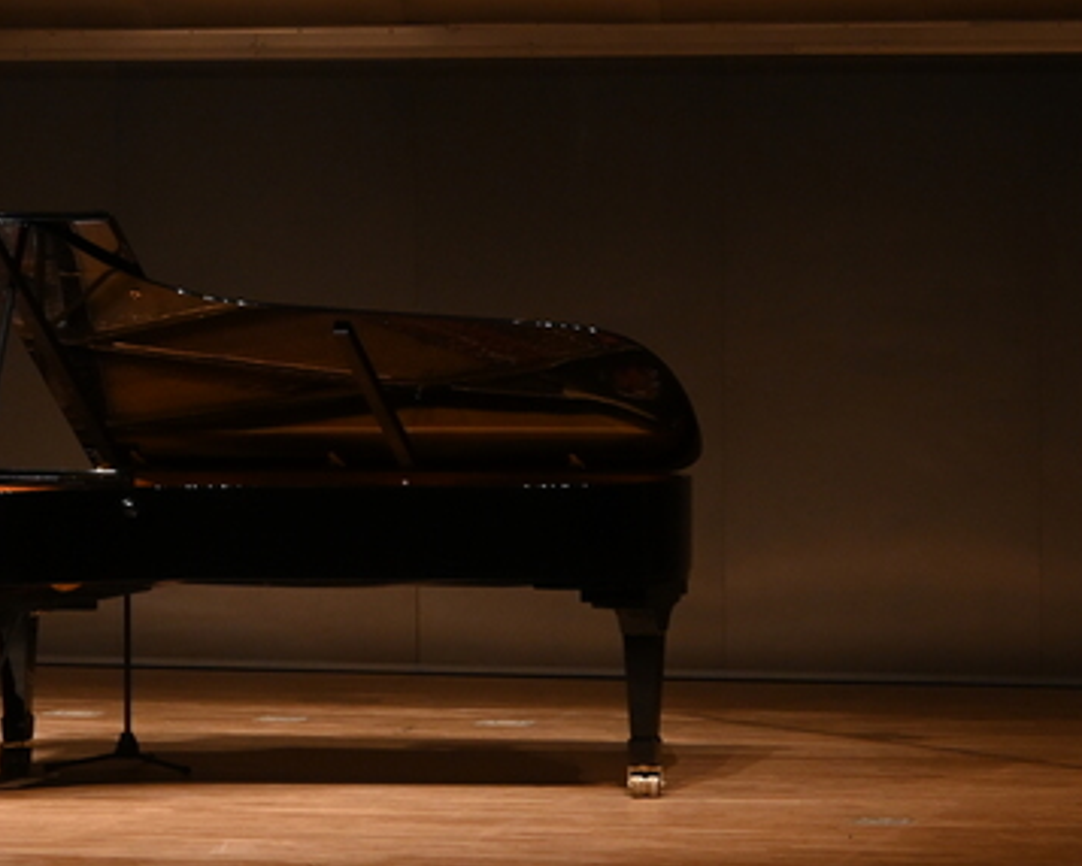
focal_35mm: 197
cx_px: 236
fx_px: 6312
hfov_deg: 9.8
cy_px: 204
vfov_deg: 7.8
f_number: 6.3
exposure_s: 1/80
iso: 1000
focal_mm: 50
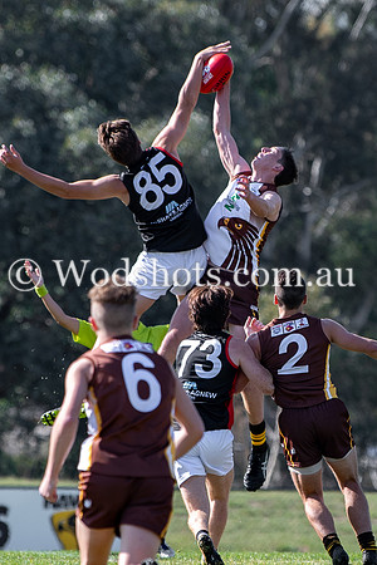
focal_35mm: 814
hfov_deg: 1.7
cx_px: 277
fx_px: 12793
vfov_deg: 2.5
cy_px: 339
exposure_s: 1/1000
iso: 100
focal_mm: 185
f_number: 3.2
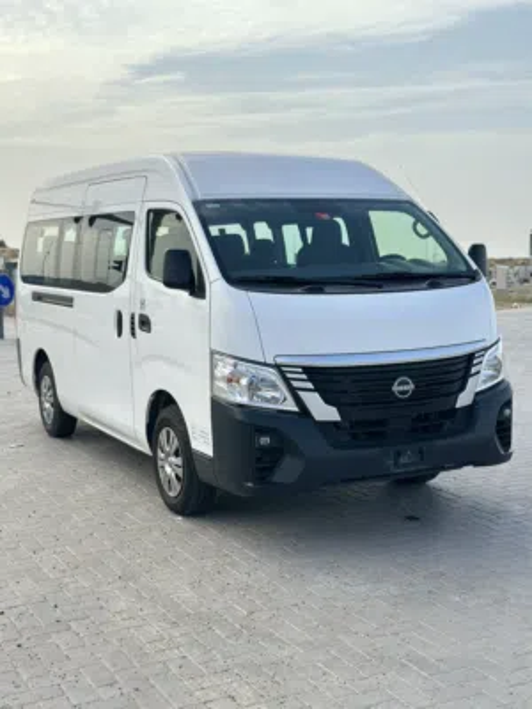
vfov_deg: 39.7
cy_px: 354
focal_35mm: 48
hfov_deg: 30.3
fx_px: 984
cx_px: 266
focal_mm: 6.86
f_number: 1.78
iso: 80
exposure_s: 1/2358
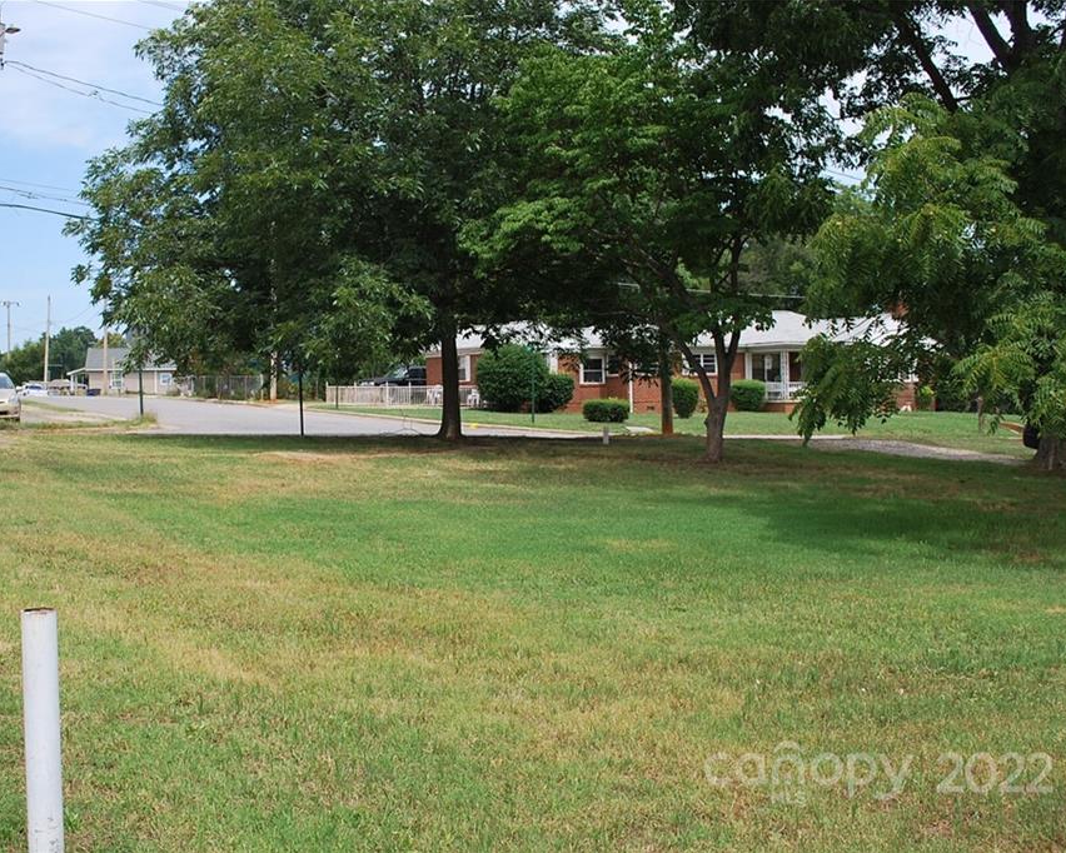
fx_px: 1388
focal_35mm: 44
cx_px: 438
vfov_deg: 34.2
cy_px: 426
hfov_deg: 41.8
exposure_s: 1/200
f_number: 7.1
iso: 100
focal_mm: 26
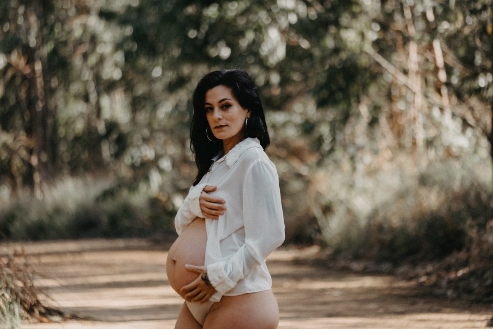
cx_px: 246
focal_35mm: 210
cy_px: 164
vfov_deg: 6.5
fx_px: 2876
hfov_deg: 9.8
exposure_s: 1/250
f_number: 2.8
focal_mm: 140
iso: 160
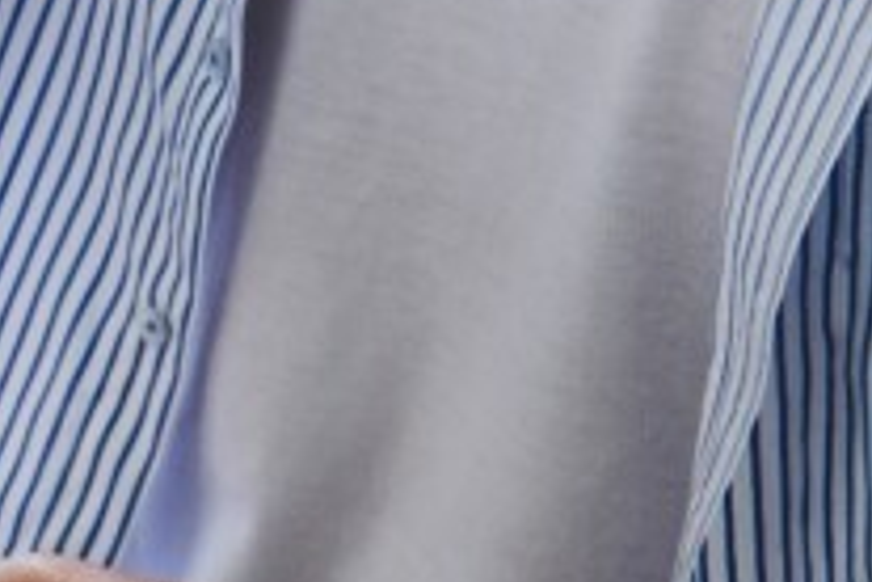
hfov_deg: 7.7
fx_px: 6079
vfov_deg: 5.4
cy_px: 976
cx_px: -1184
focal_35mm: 251
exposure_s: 1/180
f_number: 4
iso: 200
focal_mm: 35
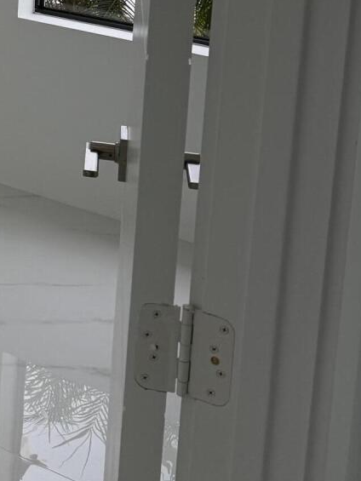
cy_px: -106
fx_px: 1181
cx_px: -243
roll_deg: -2.8
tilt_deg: -8.7
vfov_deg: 21.3
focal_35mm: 85
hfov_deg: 15.5
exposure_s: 1/967
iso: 100
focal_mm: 6.76
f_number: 1.78
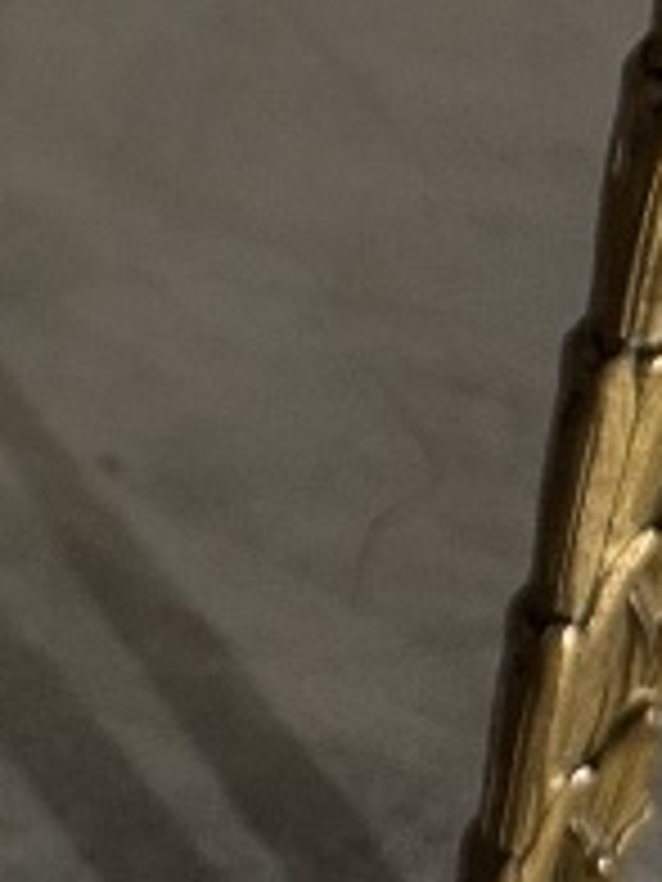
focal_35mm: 147
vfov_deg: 13.2
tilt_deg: -30.4
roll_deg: -1.5
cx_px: -743
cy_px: -81
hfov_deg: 9.3
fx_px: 3748
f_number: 1.78
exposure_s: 1/50
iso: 200
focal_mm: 6.86
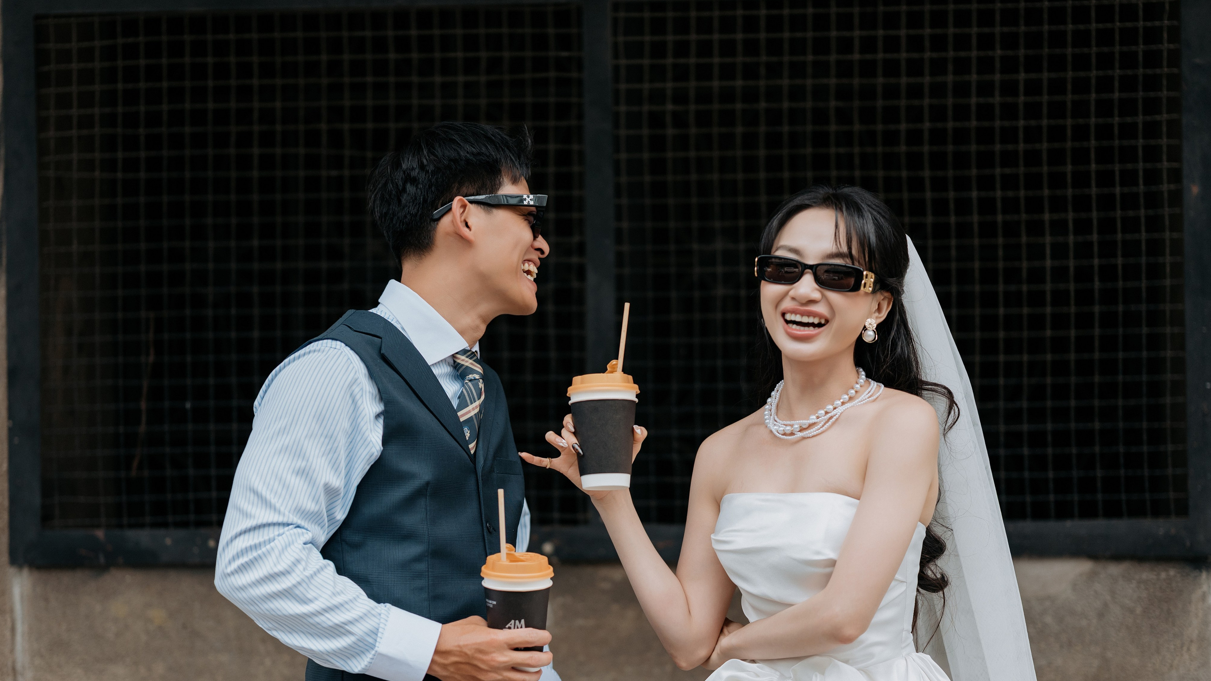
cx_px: 609
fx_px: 2890
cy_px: 400
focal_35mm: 90
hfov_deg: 23.7
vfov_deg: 13.4
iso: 320
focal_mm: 85
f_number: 1.8
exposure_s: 1/800
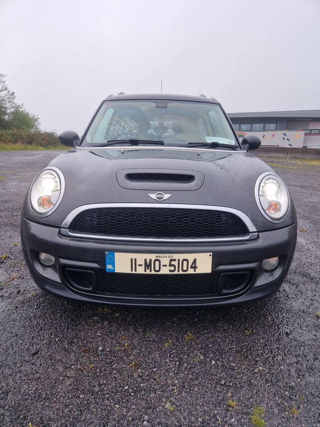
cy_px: 214
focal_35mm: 23
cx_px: 160
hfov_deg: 58.9
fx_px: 283
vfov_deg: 73.9
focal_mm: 5.4
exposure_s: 1/314
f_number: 1.8
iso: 50
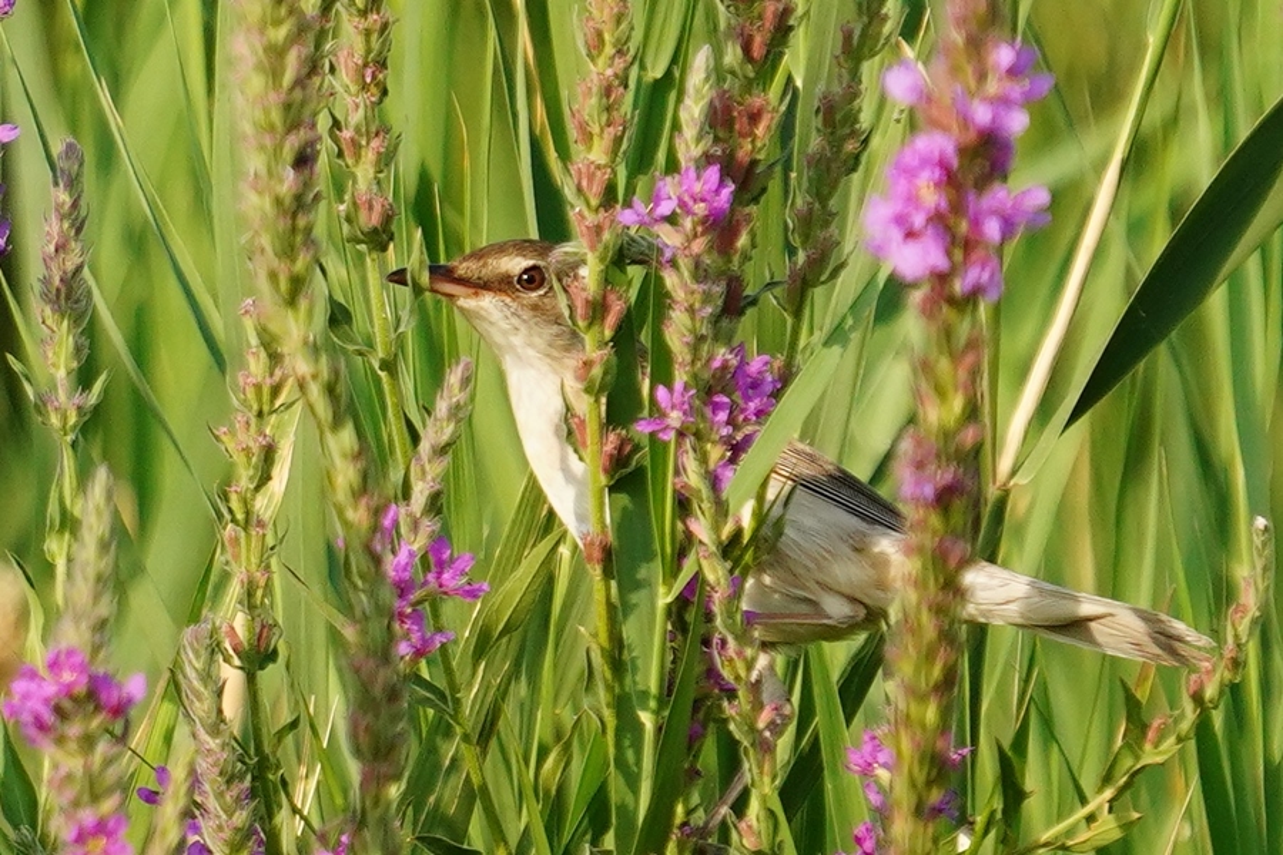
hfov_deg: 3.4
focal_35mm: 600
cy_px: 428
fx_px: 21382
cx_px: 642
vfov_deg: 2.3
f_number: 7.1
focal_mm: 600
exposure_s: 1/640
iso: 400
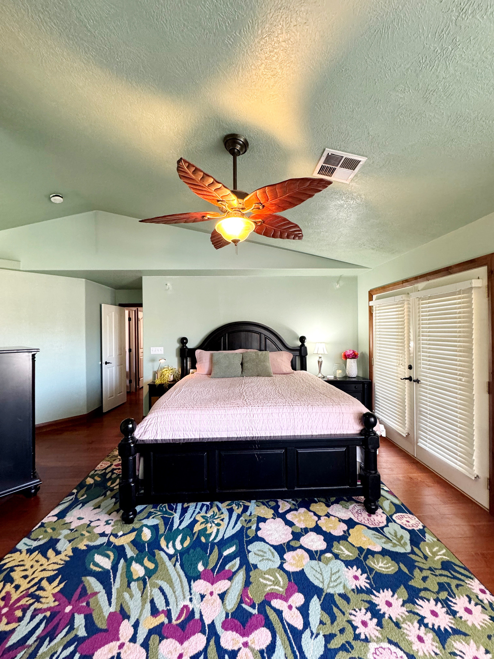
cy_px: 330
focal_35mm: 14
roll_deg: +0.9
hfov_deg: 85.7
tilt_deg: -0.1
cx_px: 247
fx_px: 266
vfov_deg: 102.1
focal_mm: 2.22
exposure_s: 1/60
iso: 320
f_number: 2.2
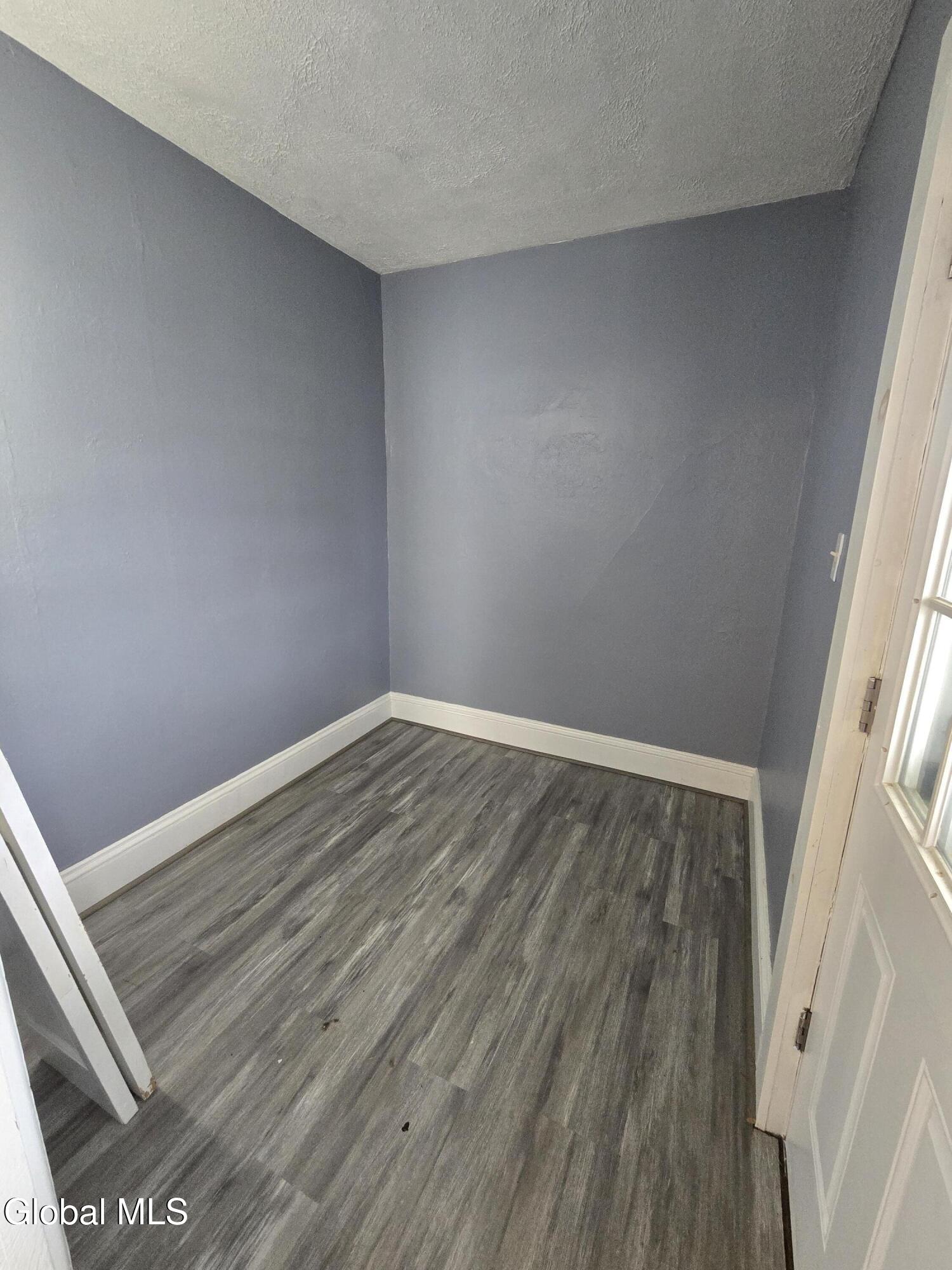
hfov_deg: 89.9
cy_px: 635
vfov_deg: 106.2
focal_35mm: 13
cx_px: 476
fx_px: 477
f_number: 2.2
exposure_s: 1/60
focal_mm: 2.2
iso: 640
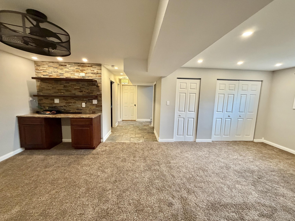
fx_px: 119
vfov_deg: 85.7
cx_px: 148
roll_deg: -1.2
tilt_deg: -7.2
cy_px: 110
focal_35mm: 14
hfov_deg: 102.1
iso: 500
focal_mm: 2.22
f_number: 2.2
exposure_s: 1/60
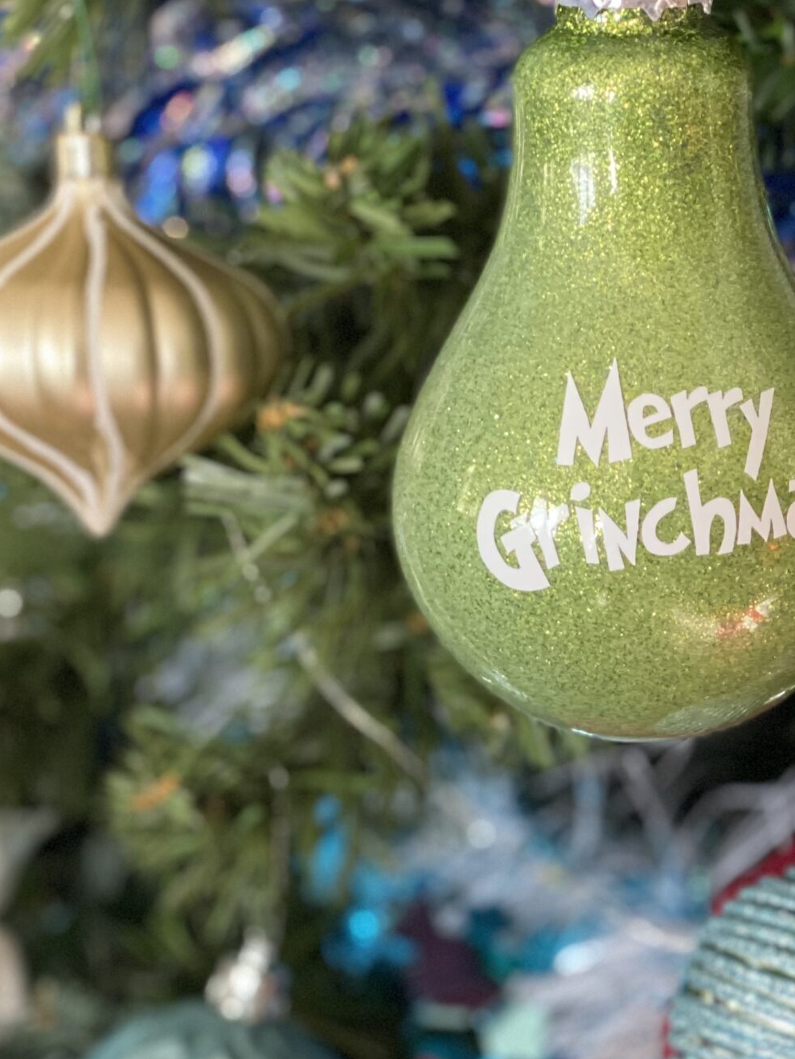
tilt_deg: -19.7
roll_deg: -0.5
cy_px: 684
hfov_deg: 14.5
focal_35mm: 101
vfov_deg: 19.4
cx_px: 710
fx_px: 3092
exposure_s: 1/40
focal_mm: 6
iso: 400
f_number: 2
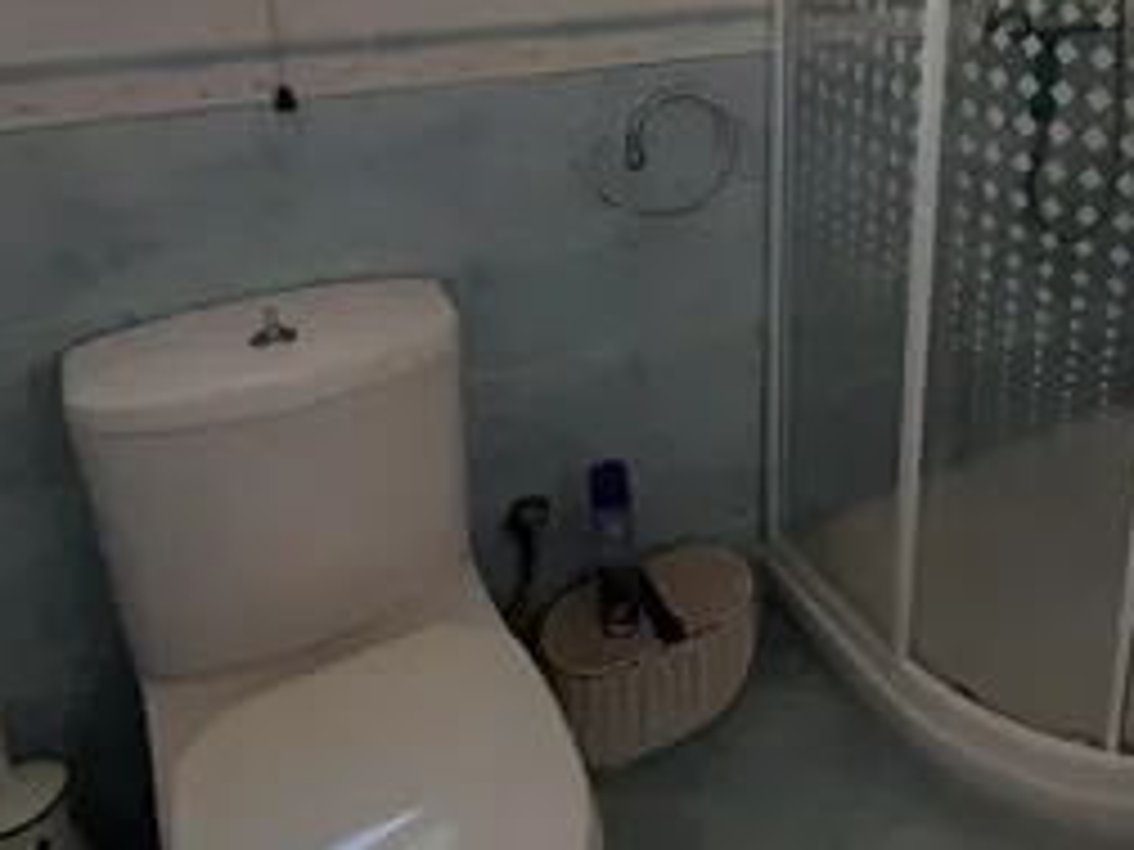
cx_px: 981
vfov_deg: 42.8
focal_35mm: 31
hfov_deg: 52.6
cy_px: 139
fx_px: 1016
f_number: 2.2
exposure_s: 1/50
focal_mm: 1.13
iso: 125
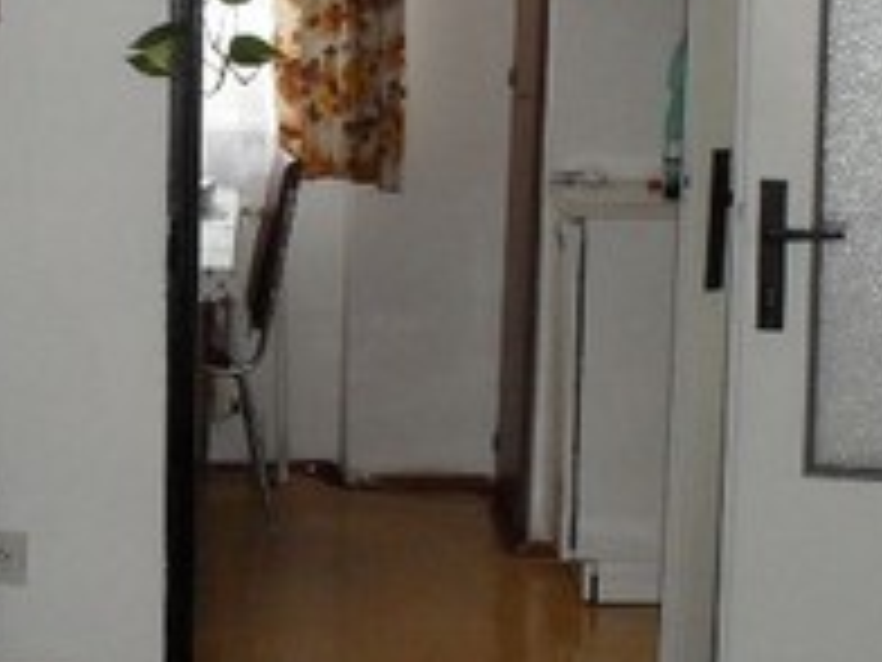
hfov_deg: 17.2
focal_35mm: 114
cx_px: 333
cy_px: 459
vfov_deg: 13.0
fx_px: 2905
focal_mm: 6.3
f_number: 3.2
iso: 200
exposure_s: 1/45
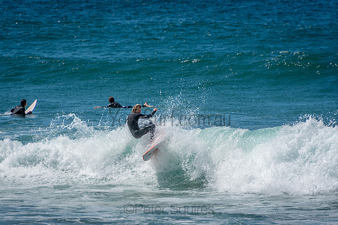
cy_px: 112
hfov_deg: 3.4
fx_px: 5634
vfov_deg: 2.3
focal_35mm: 600
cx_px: 169
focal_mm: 400
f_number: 5.6
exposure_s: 1/2000
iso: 220
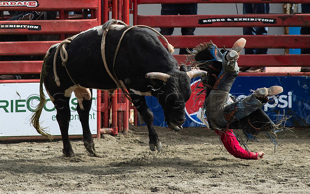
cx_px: 126
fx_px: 6350
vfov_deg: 1.8
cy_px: 67
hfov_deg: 2.8
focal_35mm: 751
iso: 1250
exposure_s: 1/8000
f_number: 4
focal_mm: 300
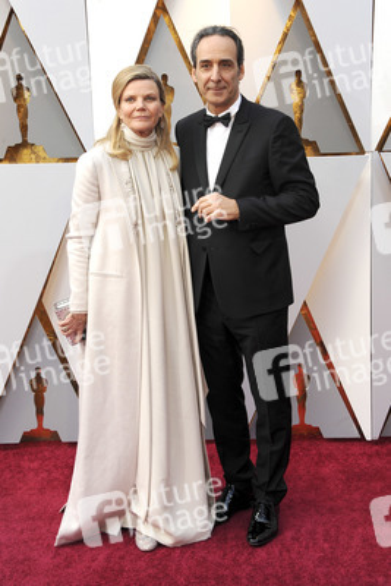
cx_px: 196
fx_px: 944
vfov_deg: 34.5
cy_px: 293
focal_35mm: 58
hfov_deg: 23.4
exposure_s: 1/250
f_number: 8
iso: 1000
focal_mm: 58
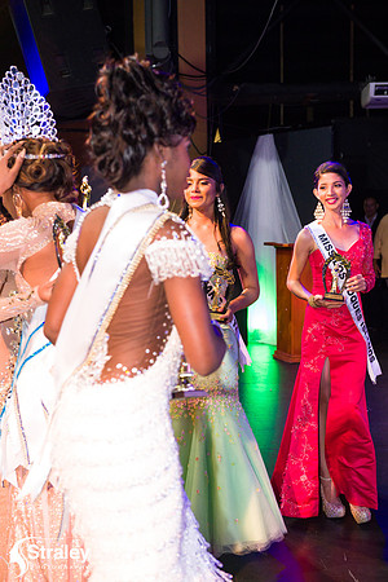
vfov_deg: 34.5
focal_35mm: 58
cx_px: 194
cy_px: 291
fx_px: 938
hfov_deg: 23.4
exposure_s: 1/160
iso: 4000
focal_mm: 58
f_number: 5
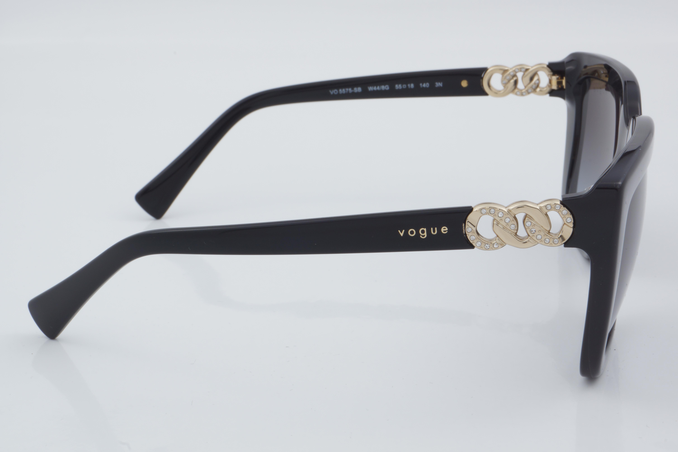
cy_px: 226
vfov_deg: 18.2
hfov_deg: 27.0
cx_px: 339
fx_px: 1412
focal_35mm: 75
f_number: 32
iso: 100
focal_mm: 50
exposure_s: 1/4
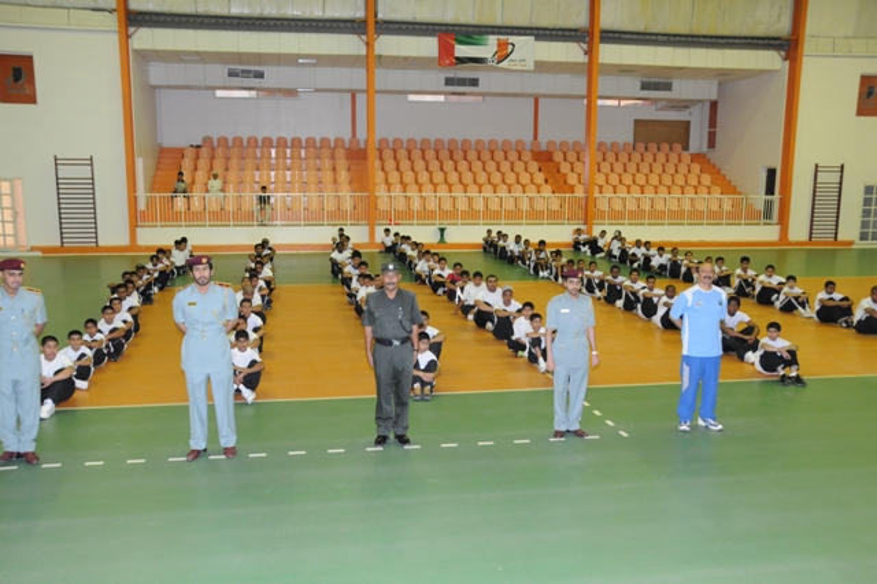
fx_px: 803
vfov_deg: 39.9
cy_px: 292
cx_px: 438
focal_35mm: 33
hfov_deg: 57.2
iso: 1000
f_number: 5.6
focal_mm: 22
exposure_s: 1/60
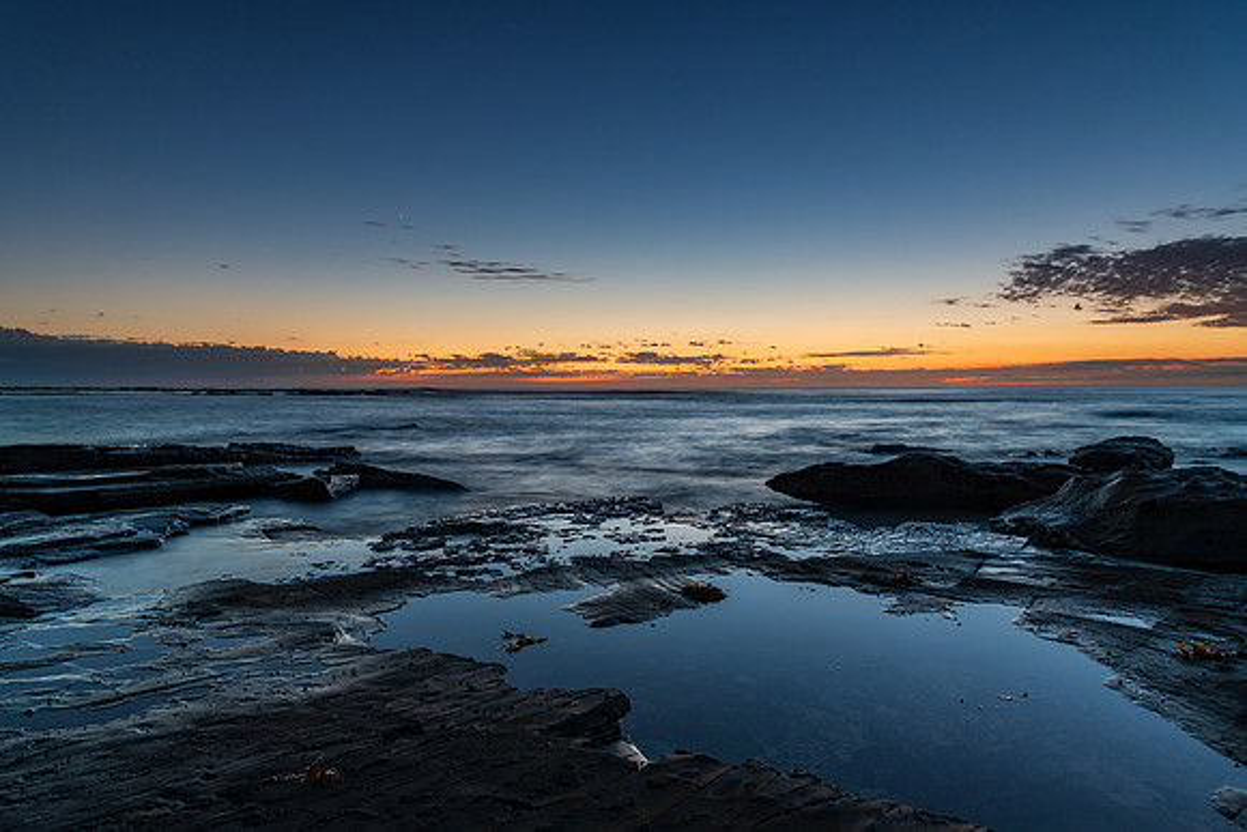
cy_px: 416
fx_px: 864
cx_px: 610
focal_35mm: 25
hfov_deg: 71.6
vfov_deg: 51.4
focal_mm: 24
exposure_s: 5
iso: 250
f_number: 6.3
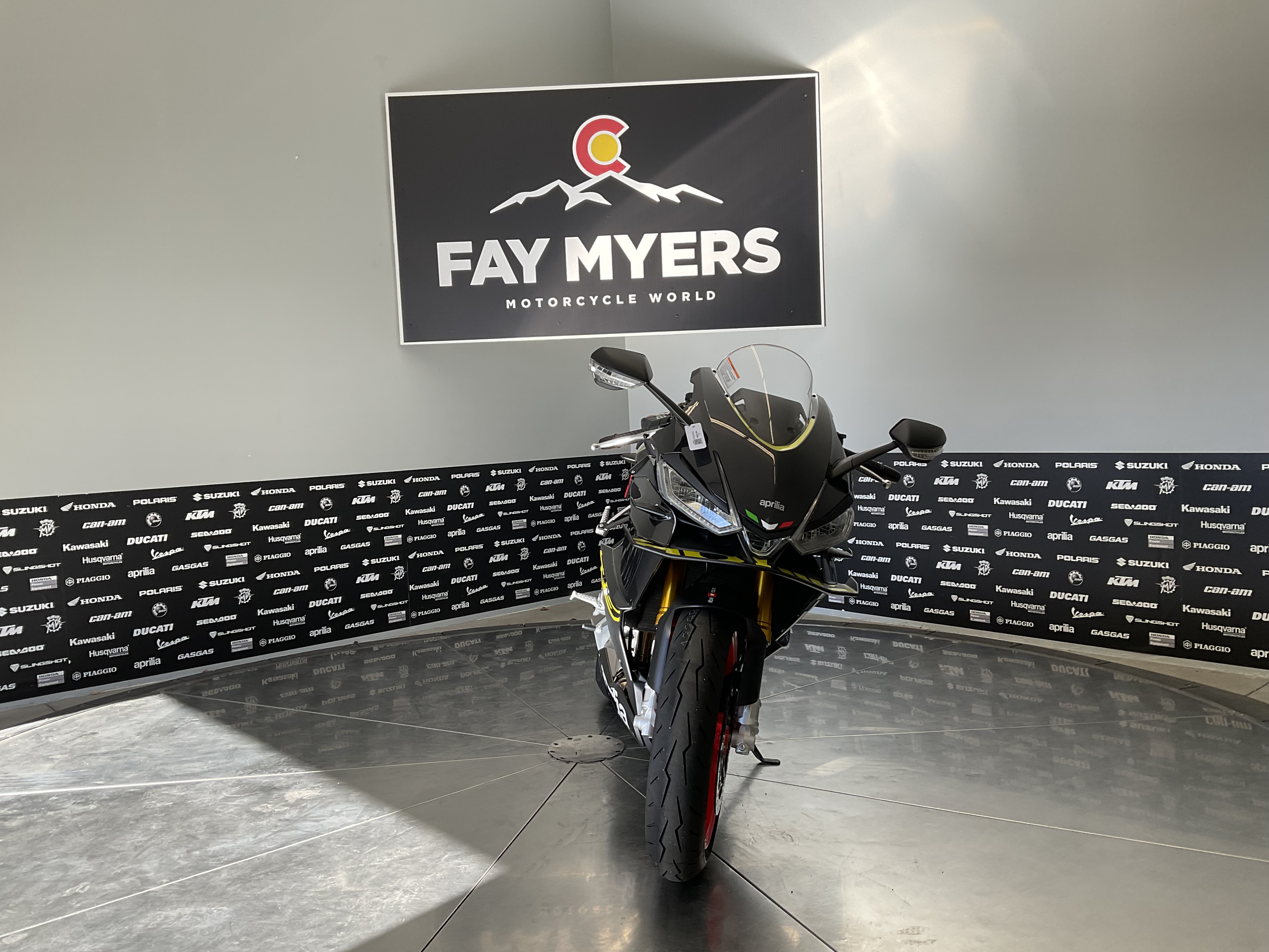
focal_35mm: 29
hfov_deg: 61.7
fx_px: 1063
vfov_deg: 48.2
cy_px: 476
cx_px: 634
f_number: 1.8
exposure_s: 1/122
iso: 20
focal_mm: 3
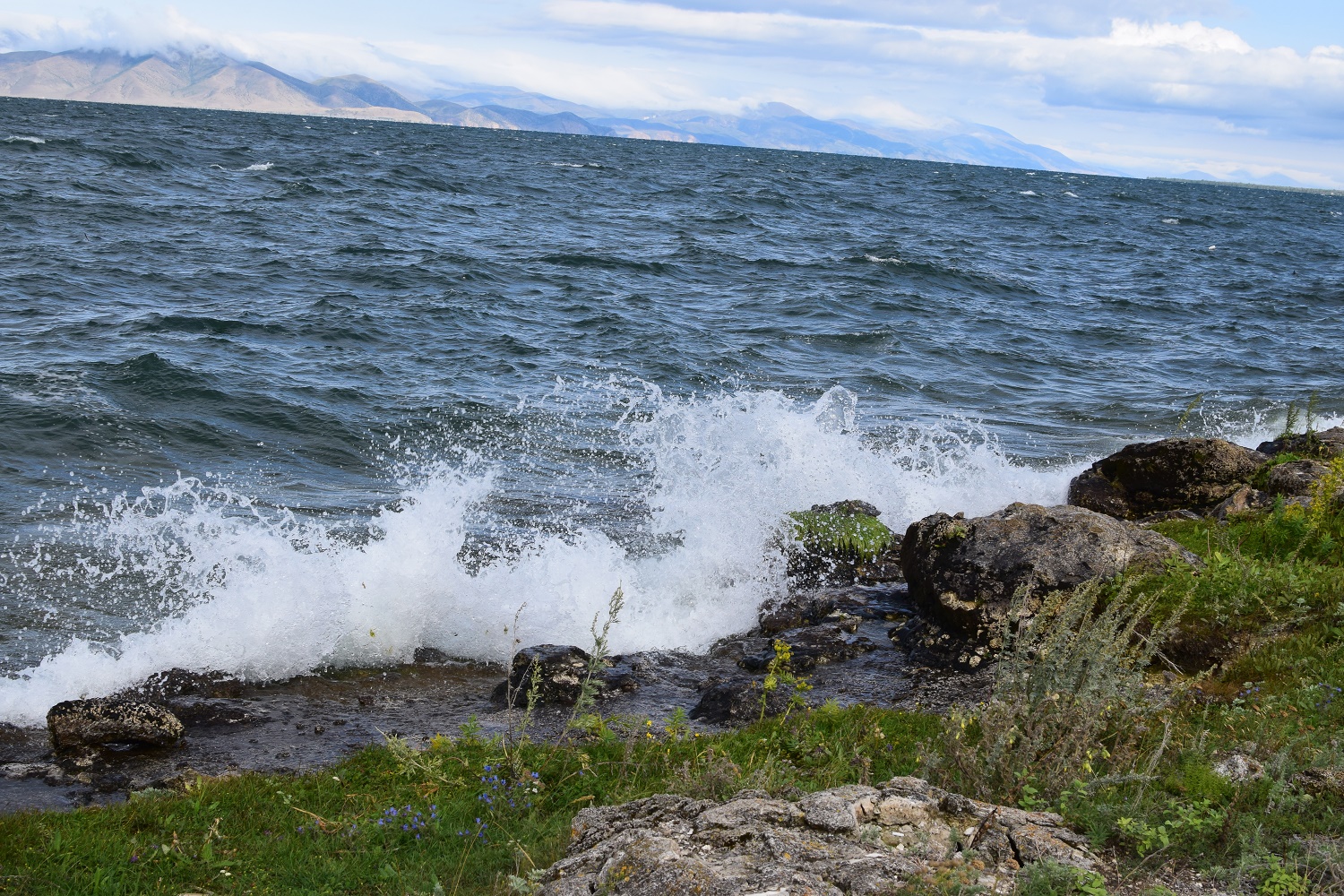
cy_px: 448
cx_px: 672
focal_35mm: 52
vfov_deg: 25.8
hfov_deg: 37.9
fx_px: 1960
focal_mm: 35
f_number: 11
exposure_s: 1/400
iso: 400
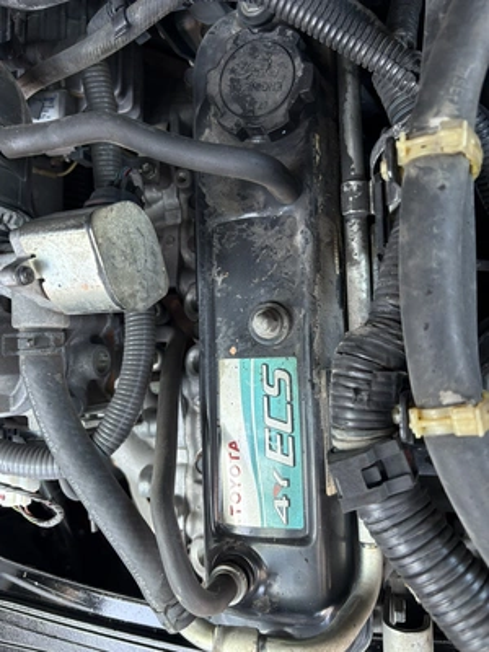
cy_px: 326
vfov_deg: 67.3
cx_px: 244
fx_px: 490
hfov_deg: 53.1
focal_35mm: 26
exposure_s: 1/63
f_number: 1.6
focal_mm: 5.96
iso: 125
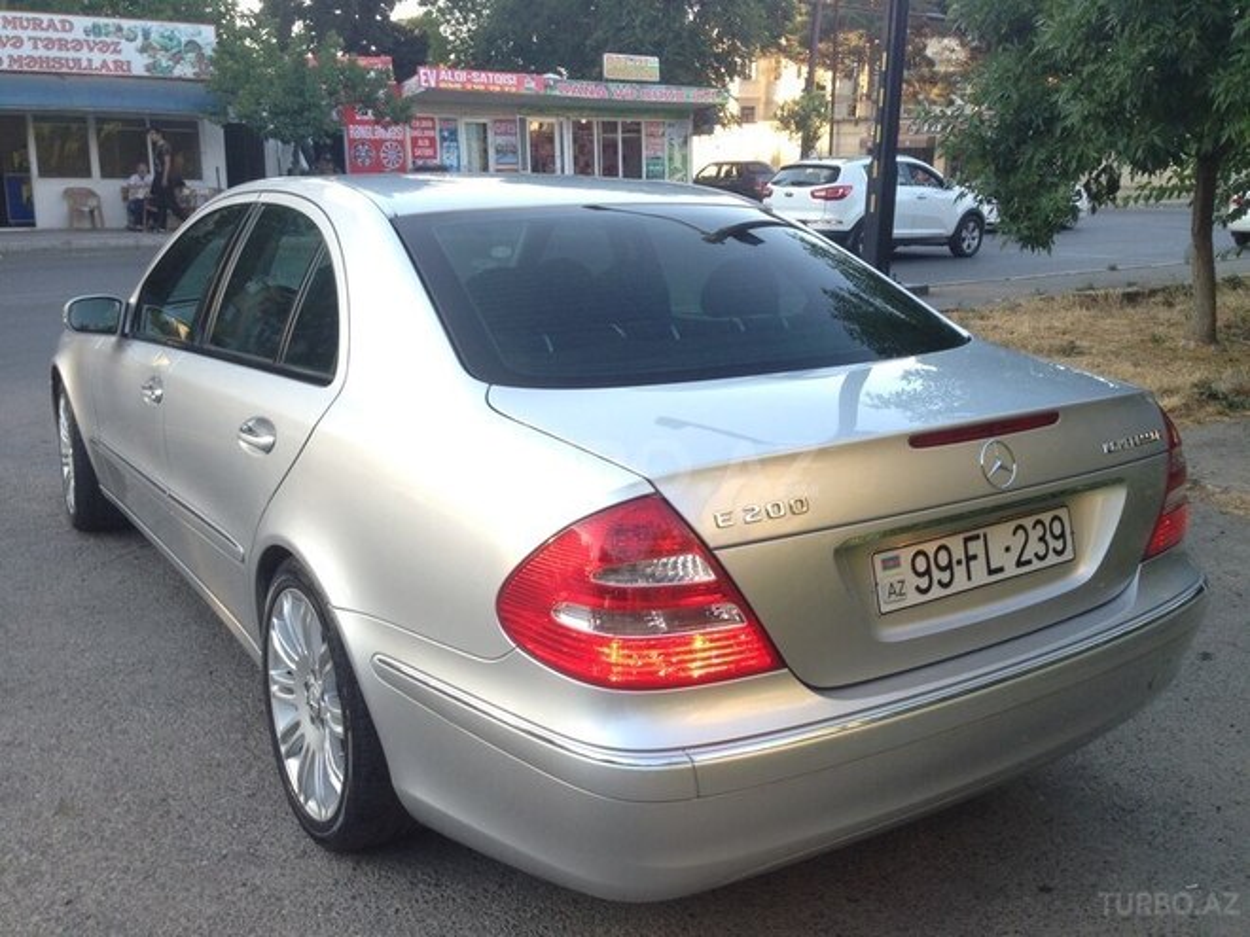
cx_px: 625
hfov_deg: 55.4
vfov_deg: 42.9
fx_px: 1192
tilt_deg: -14.9
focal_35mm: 33
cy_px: 468
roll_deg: -1.8
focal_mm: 4.12
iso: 64
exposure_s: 1/120
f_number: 2.4
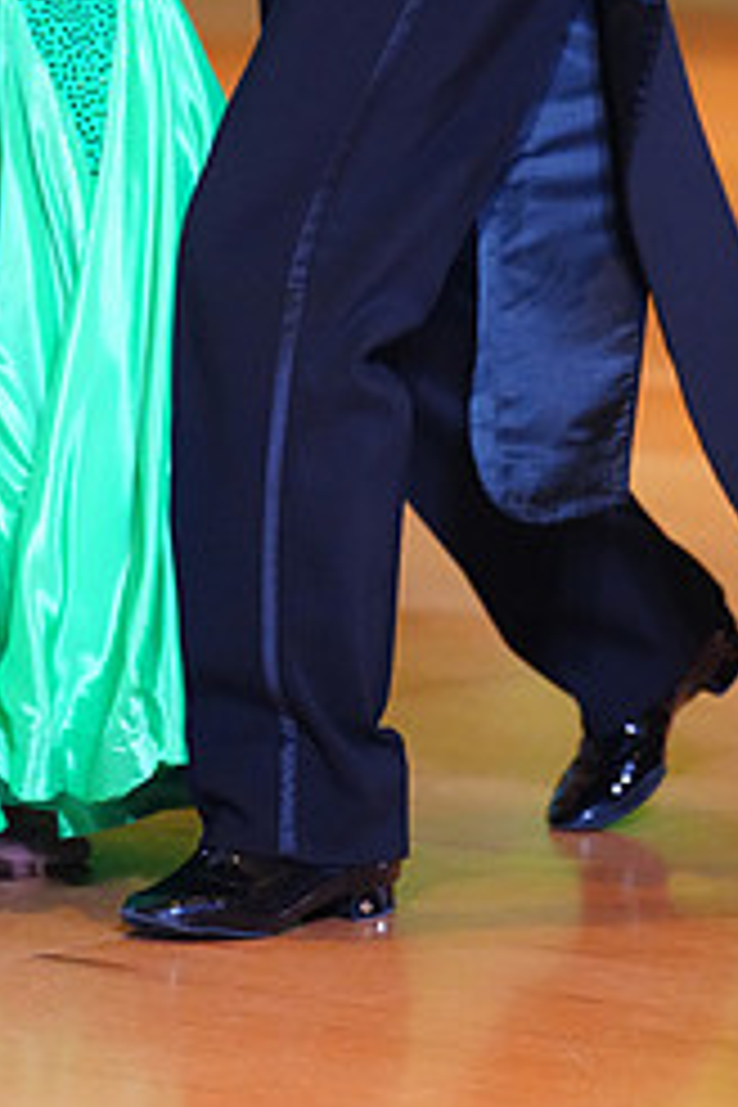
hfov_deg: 4.2
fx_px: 10147
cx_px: 178
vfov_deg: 6.2
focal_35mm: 330
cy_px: -194
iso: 5000
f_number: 2.8
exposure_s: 1/400
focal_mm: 140
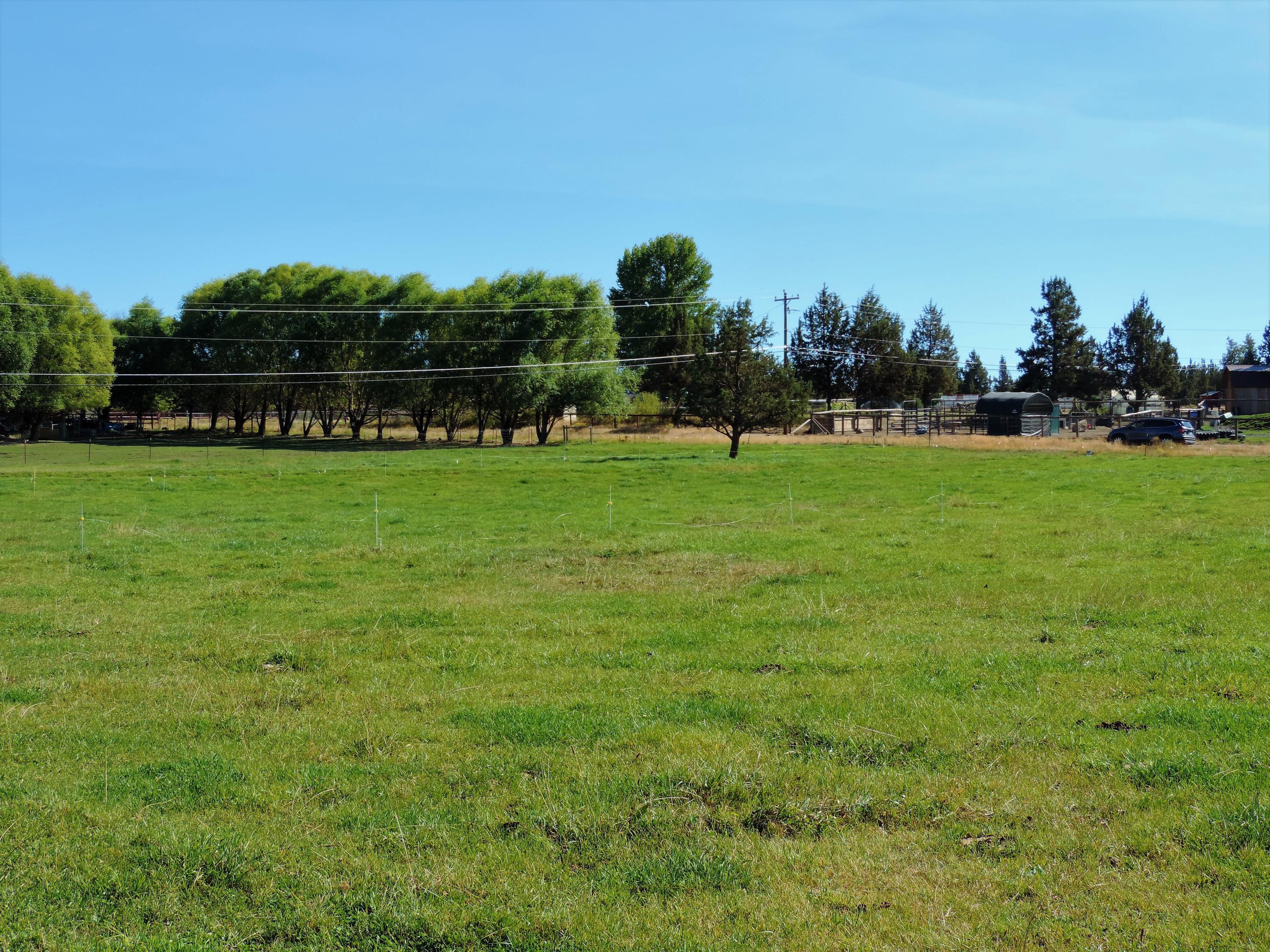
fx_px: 1834
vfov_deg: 29.1
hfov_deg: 38.2
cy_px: 476
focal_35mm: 50
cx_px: 635
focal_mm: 8.9
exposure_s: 1/640
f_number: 3.6
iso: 80
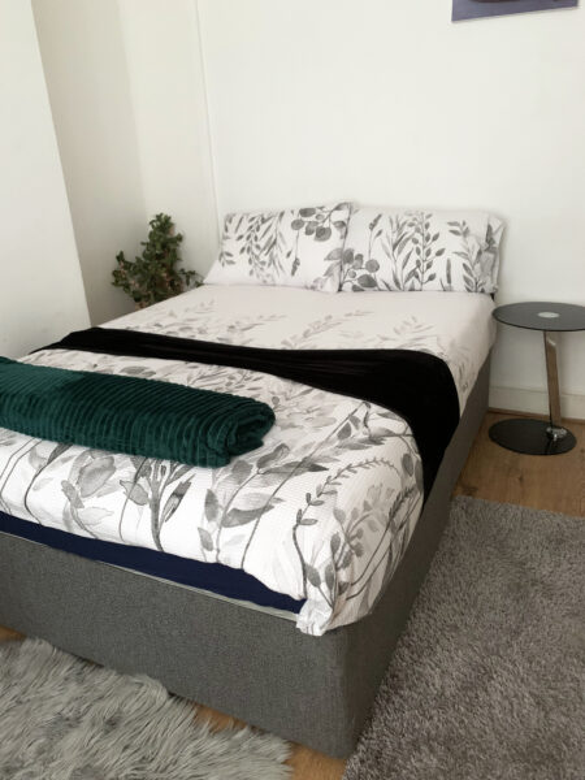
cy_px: 390
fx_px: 586
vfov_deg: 67.3
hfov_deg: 53.1
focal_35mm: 26
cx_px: 292
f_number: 1.8
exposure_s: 1/30
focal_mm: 4.25
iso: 500
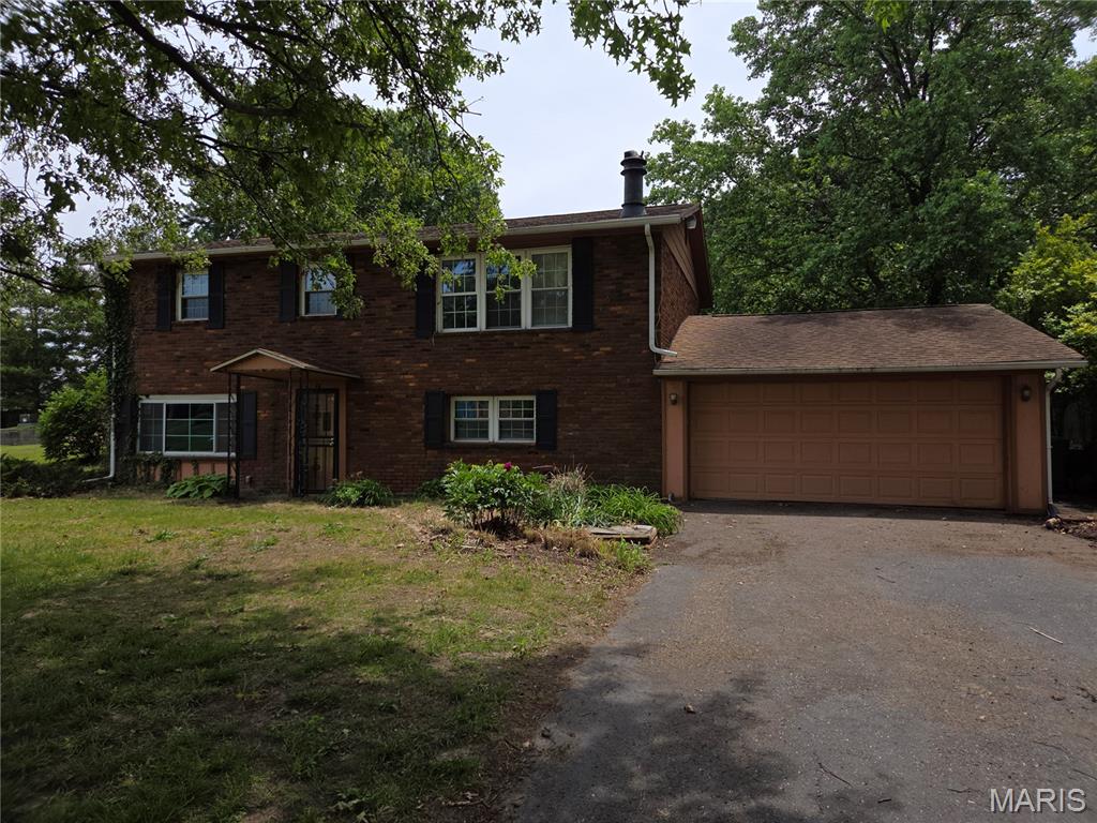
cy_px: 412
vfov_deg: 58.9
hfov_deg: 73.9
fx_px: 729
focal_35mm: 23
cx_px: 548
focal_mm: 5.4
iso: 25
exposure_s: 1/1899
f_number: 1.8
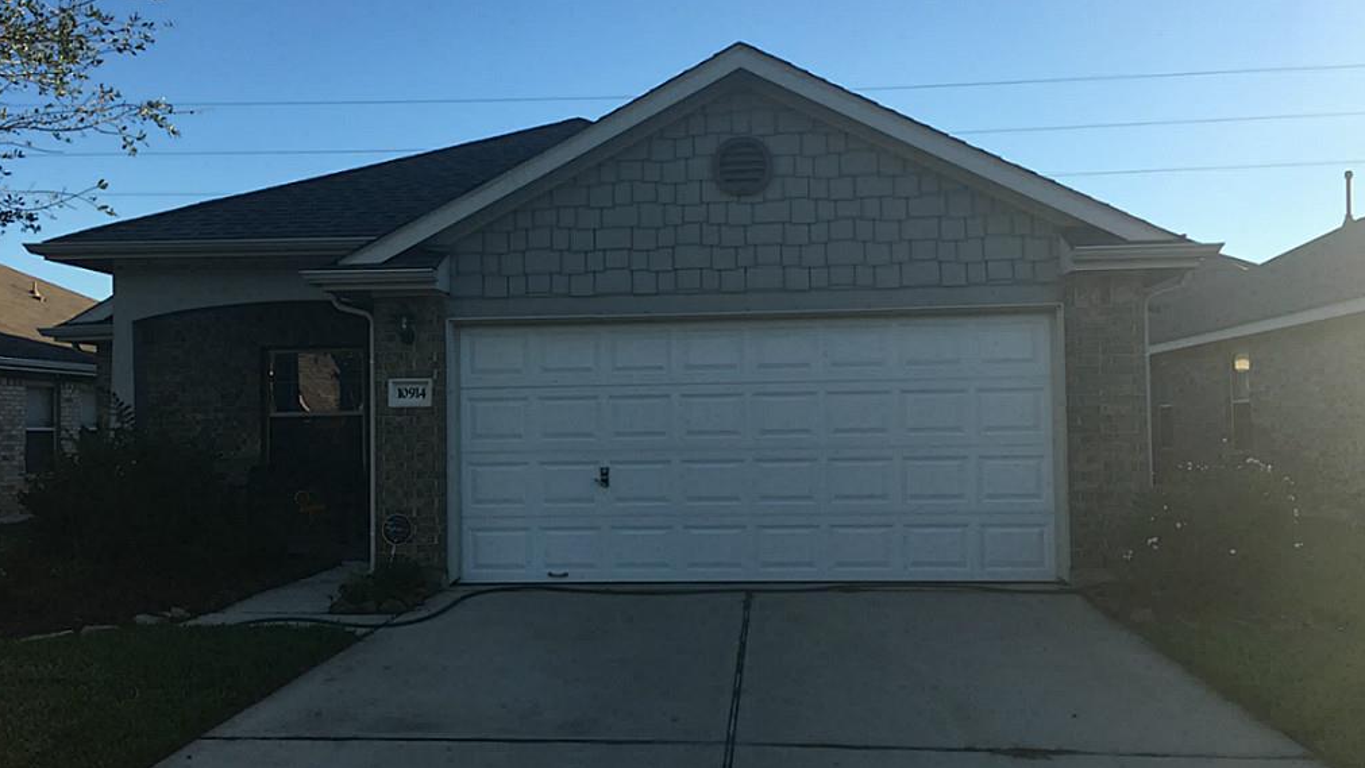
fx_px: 1158
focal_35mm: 32
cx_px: 676
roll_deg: +0.4
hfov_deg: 61.0
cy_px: 406
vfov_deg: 36.7
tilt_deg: +2.6
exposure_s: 1/810
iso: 25
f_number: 2.2
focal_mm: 4.15
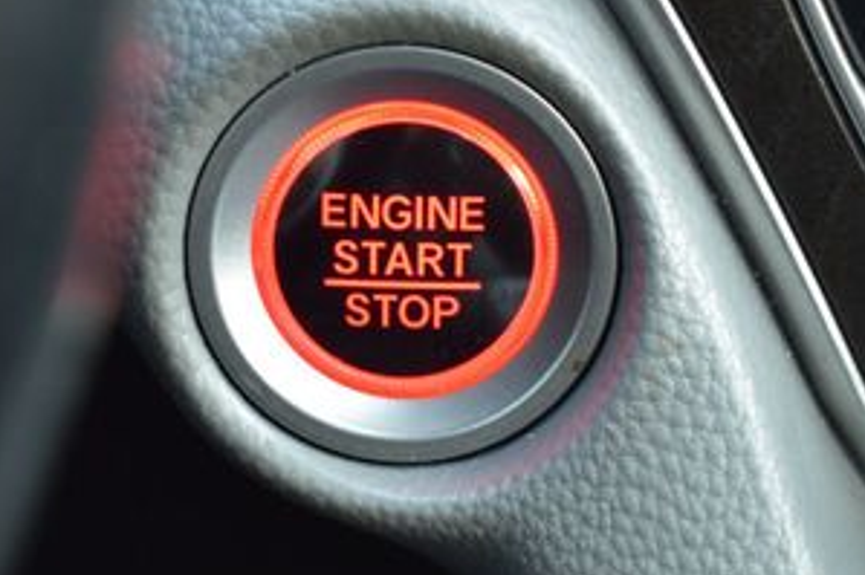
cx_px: 477
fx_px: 3698
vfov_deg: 8.9
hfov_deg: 13.3
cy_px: 303
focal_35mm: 154
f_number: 6.3
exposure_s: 1/15
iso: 450
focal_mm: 48
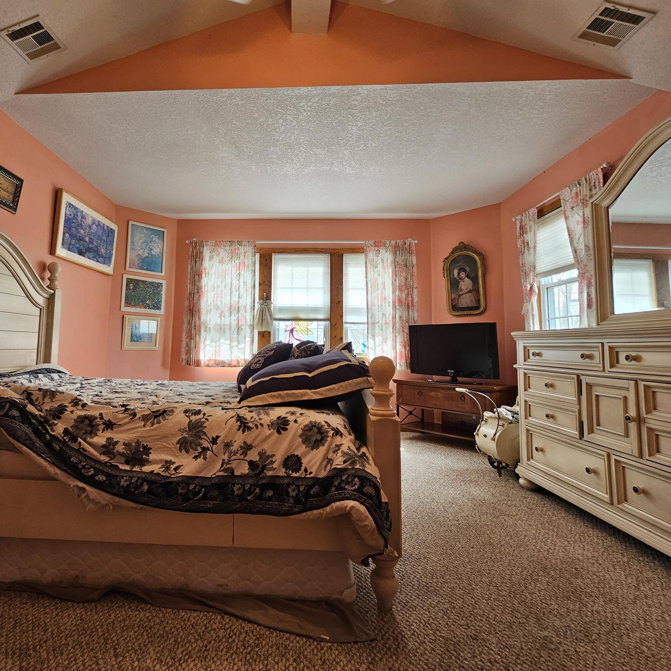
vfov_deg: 83.8
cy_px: 308
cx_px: 267
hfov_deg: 82.9
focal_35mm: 17
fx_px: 373
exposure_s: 1/60
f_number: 2.2
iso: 125
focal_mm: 2.2
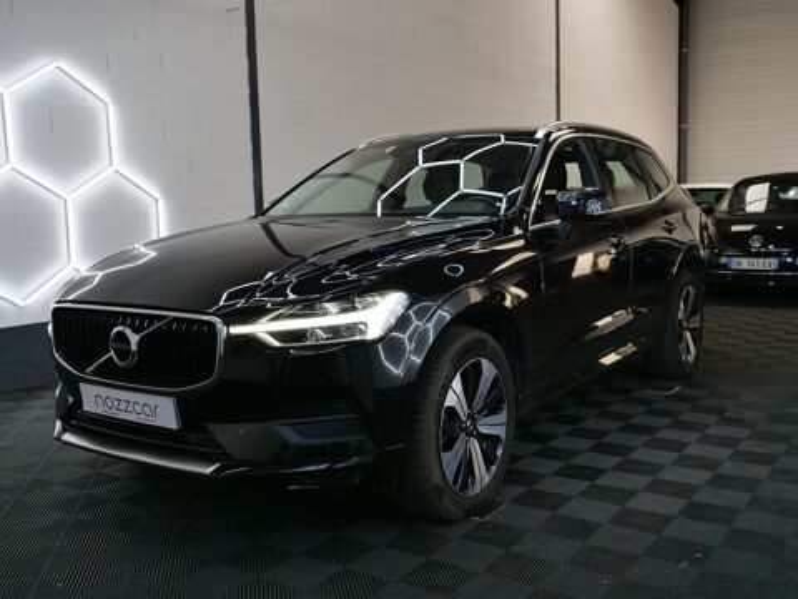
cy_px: 300
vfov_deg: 39.7
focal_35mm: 36
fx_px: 830
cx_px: 399
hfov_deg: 51.4
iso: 250
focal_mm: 18
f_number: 3.9
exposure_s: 1/60
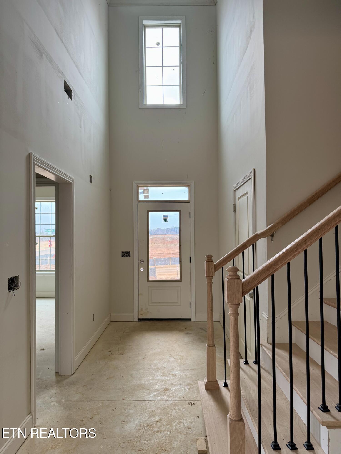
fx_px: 315
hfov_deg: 56.8
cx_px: 170
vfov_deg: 71.6
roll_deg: +0.7
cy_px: 227
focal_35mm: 24
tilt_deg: +2.1
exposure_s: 1/121
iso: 125
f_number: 1.78
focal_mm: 6.76
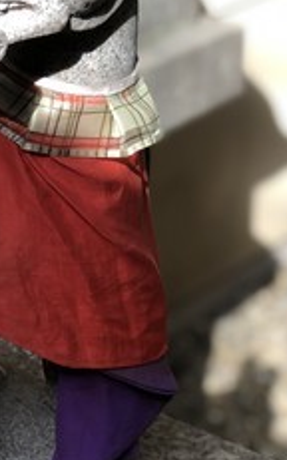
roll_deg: +2.6
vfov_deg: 17.6
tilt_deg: -23.1
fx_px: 1479
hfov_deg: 10.9
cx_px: -46
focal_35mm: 118
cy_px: 151
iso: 25
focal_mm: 6.6
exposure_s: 1/120
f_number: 2.8
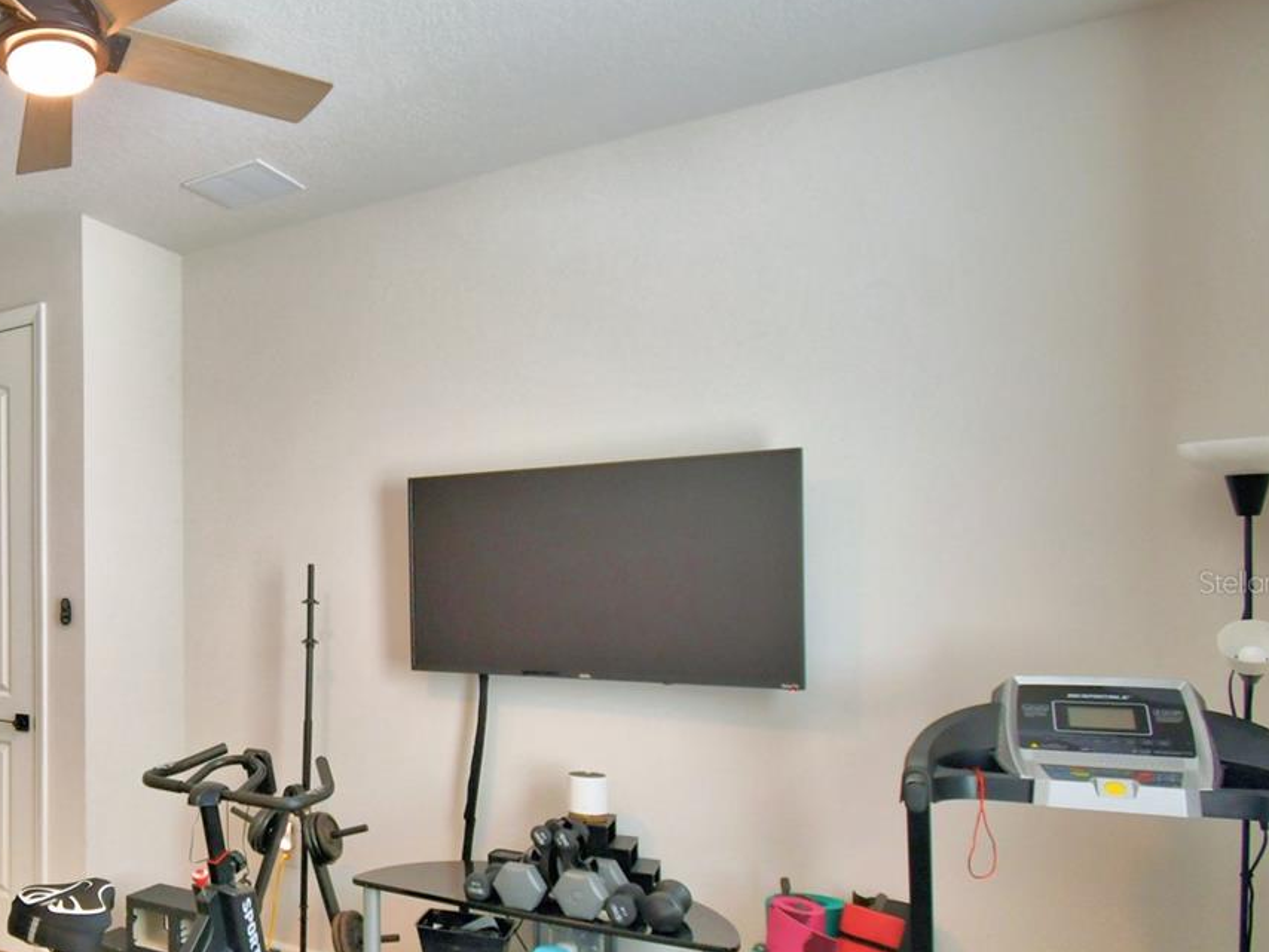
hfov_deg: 56.9
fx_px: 990
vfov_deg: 51.0
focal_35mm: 27
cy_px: 582
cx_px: 143
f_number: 4.5
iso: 400
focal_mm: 10
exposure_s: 1/80
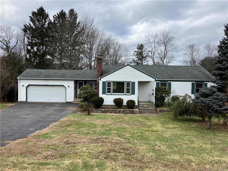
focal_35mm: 28
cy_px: 86
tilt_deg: -0.9
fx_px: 184
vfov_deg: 49.7
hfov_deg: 63.4
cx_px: 114
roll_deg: -1.0
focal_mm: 3.99
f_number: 1.8
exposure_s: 1/639
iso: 32
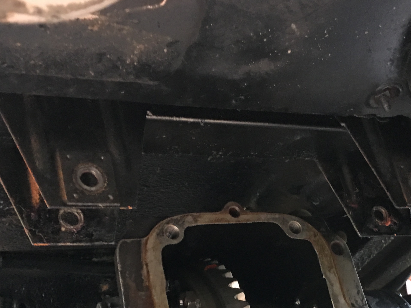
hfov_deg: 31.5
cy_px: 303
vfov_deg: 23.1
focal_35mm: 61
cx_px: 268
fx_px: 724
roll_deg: +12.4
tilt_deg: +14.3
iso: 80
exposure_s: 1/15
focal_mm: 4.15
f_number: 2.2
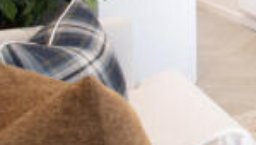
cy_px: -54
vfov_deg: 20.4
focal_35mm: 53
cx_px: 387
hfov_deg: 27.0
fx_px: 360
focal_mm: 16
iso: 200
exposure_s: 1/8
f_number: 7.1
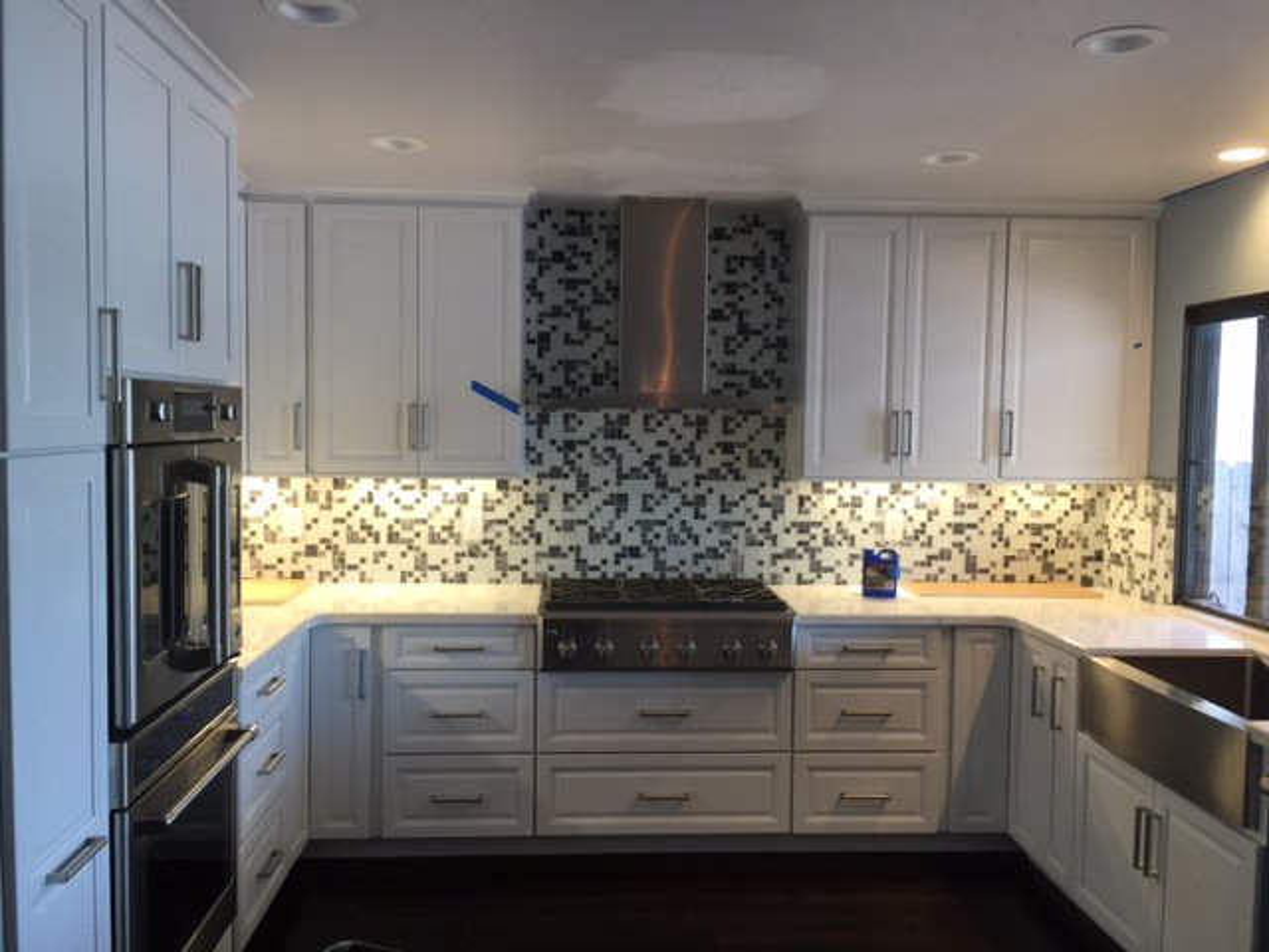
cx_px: 634
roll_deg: -2.3
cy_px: 476
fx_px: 1063
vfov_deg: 48.2
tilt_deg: -4.4
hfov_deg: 61.7
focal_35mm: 29
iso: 32
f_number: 2.2
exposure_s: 1/30
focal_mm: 4.15
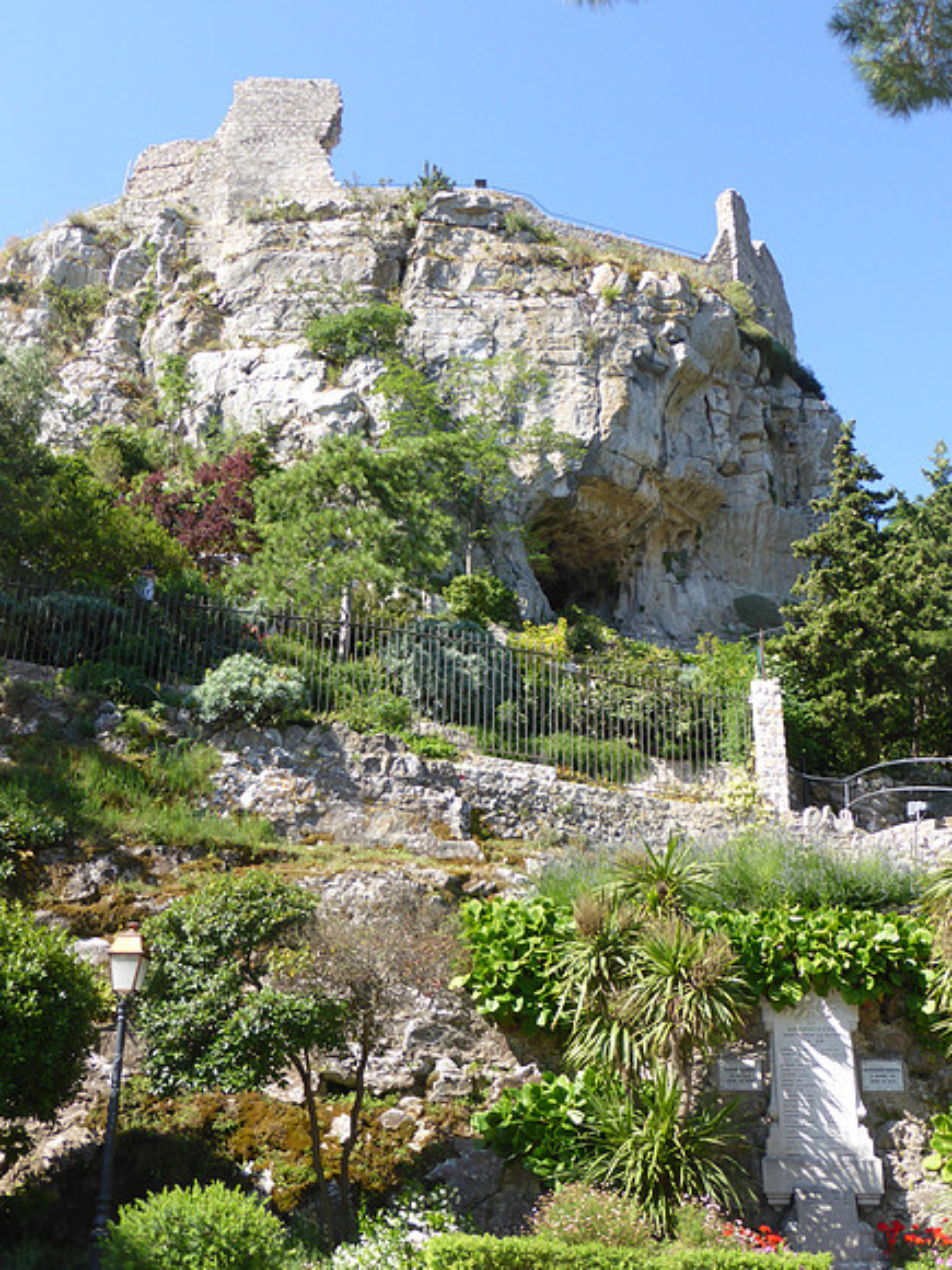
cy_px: 635
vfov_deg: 52.6
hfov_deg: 40.7
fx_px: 1283
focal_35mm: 35
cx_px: 476
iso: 100
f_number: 3.7
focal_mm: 6.1
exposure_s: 1/400
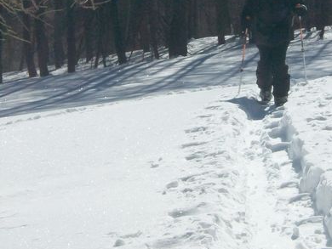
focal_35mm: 168
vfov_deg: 8.8
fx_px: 1612
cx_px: 300
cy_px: 14
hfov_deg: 11.7
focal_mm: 13.7
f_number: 8.9
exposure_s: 1/500
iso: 80
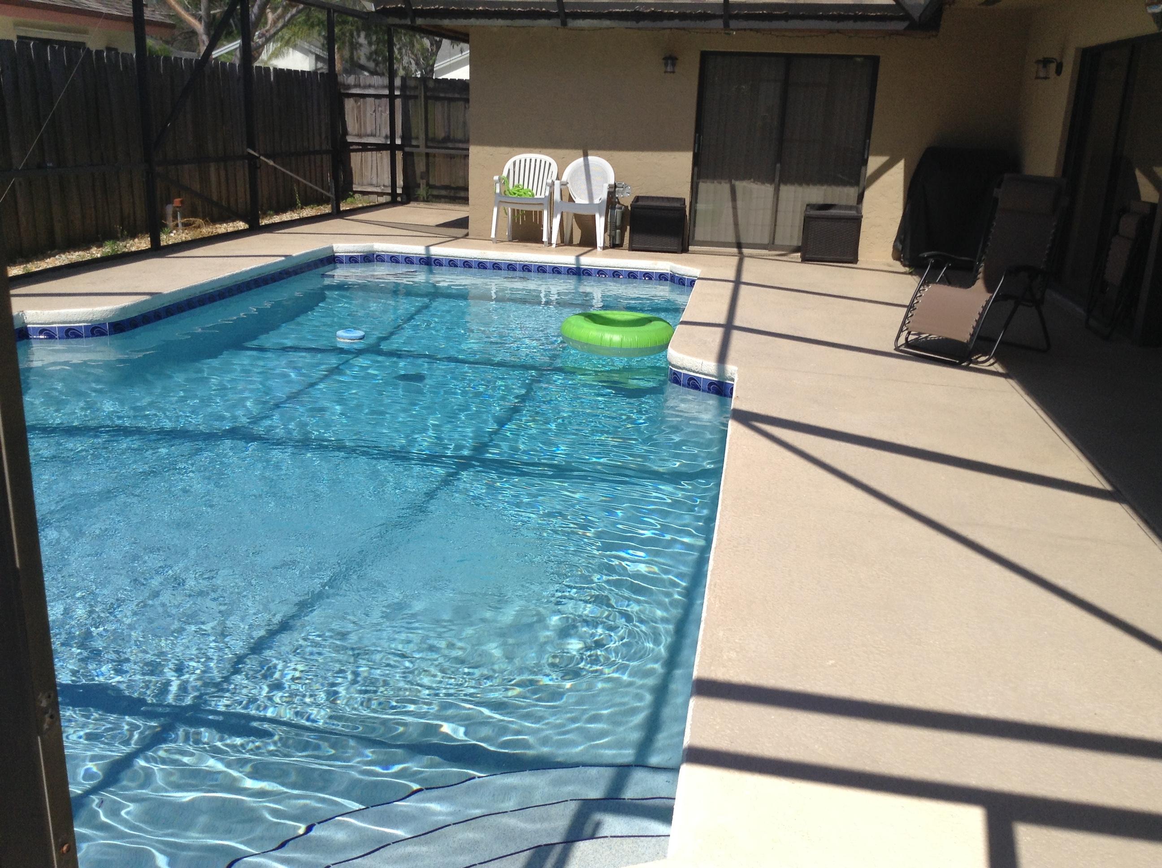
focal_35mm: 33
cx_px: 581
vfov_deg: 42.8
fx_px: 1106
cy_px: 434
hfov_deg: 55.4
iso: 25
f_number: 2.4
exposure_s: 1/1016
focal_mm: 3.3
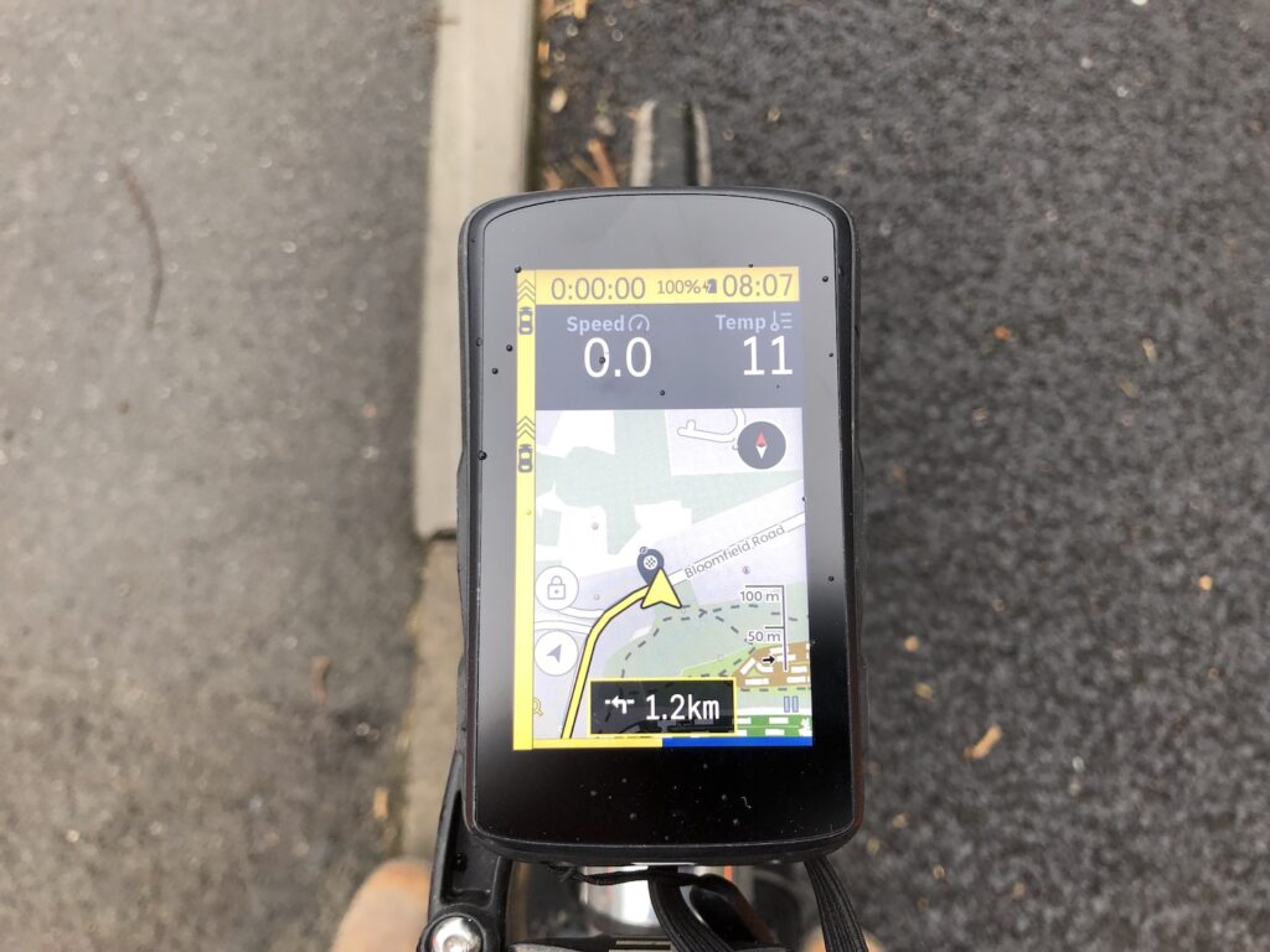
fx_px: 1027
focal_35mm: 28
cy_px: 476
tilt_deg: -78.6
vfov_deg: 49.7
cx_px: 635
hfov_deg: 63.4
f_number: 1.8
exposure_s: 1/30
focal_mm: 4
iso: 25
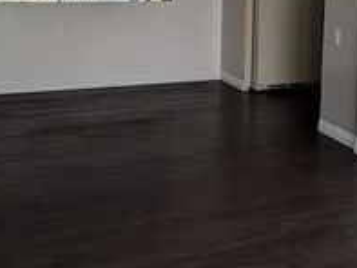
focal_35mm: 61
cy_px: 29
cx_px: 299
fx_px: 629
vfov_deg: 23.4
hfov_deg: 30.7
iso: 19
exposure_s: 1/321
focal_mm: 6.9
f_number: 1.68
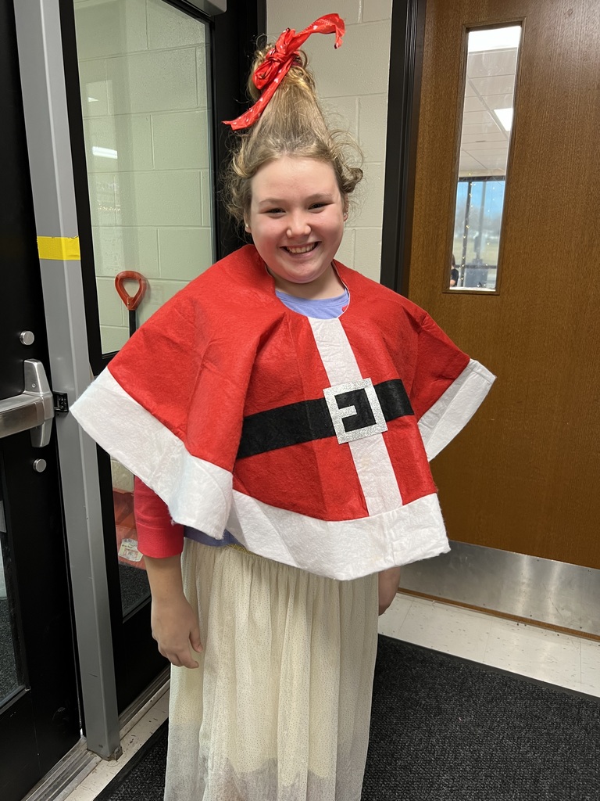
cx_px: 300
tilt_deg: -14.8
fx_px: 601
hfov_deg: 53.1
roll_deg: -0.2
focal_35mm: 26
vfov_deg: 67.3
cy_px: 400
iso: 125
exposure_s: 1/75
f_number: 1.5
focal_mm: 5.7
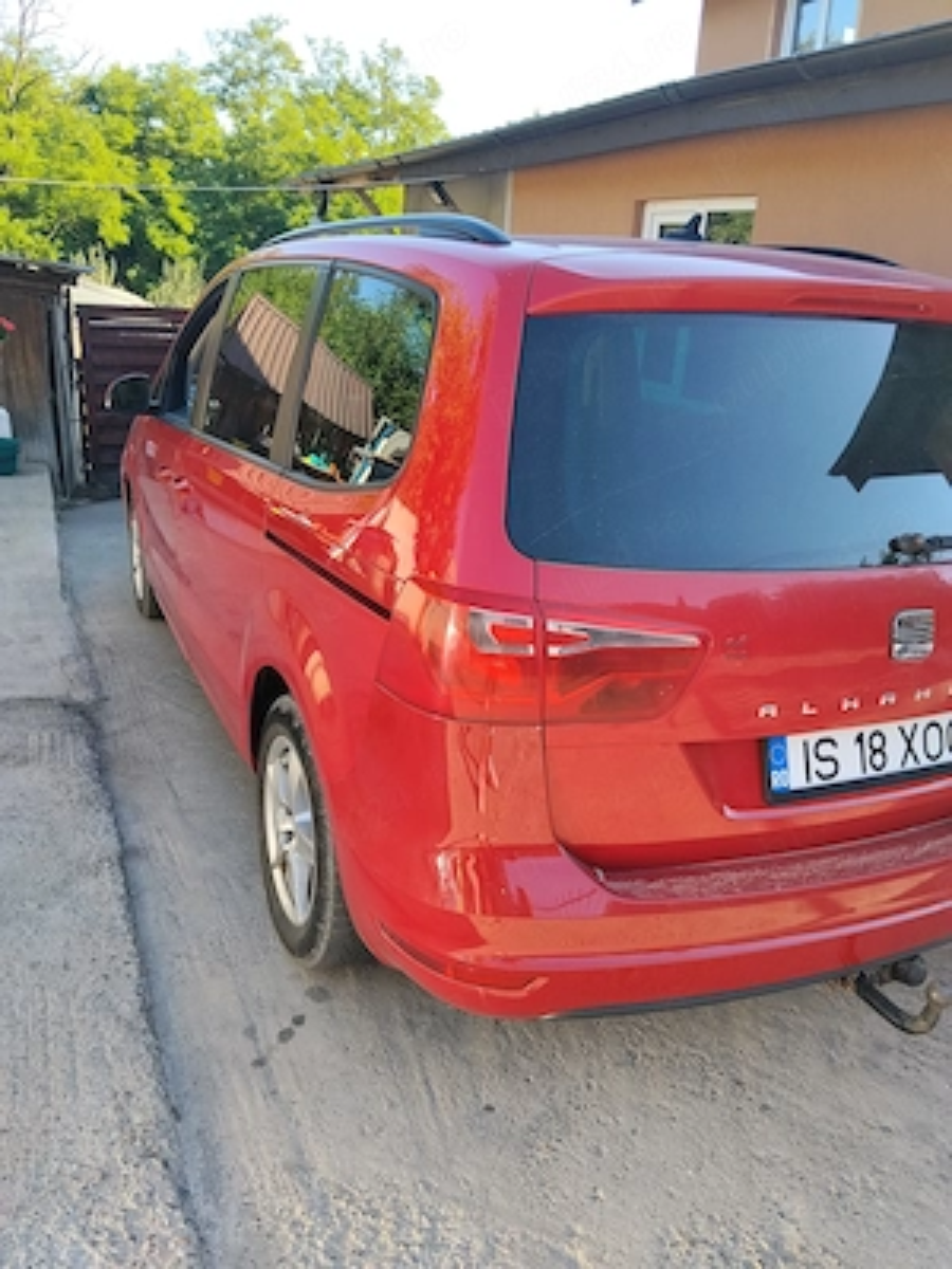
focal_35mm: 29
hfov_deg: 48.2
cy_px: 634
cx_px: 476
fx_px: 1063
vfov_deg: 61.7
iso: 50
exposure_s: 1/310
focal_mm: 3.96
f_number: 1.8
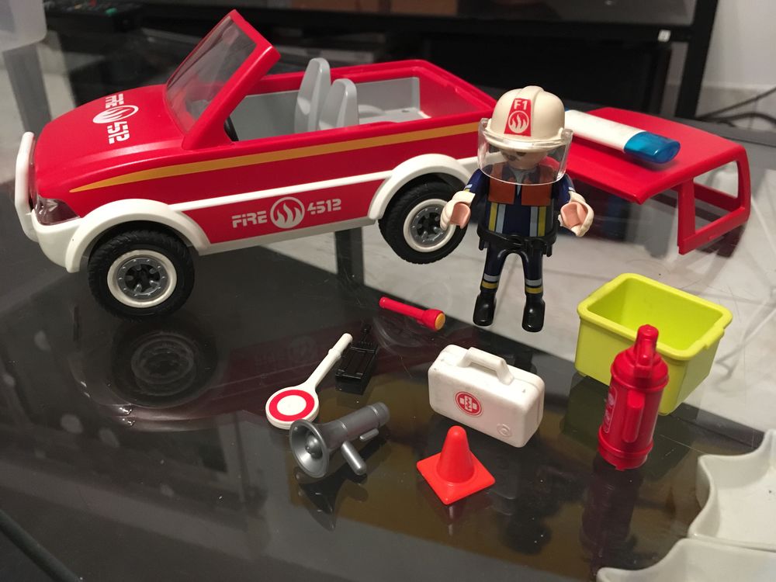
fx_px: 650
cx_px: 388
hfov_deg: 61.7
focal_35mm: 29
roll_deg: +0.4
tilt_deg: -32.8
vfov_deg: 48.2
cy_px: 291
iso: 250
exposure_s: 1/17
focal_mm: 4.15
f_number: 2.2
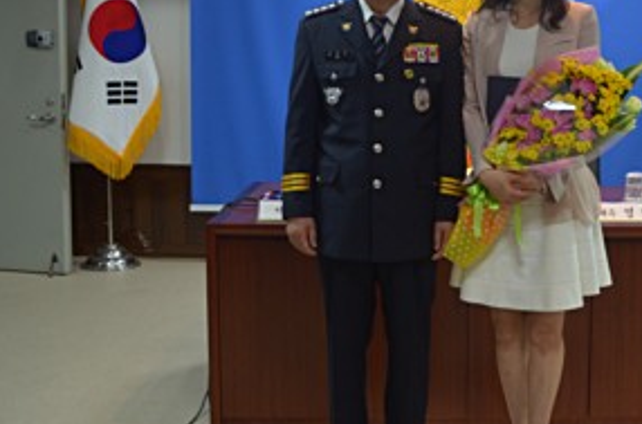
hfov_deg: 31.5
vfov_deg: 21.4
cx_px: 471
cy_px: 149
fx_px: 1120
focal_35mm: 63
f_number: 4
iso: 800
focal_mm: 24
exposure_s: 1/80
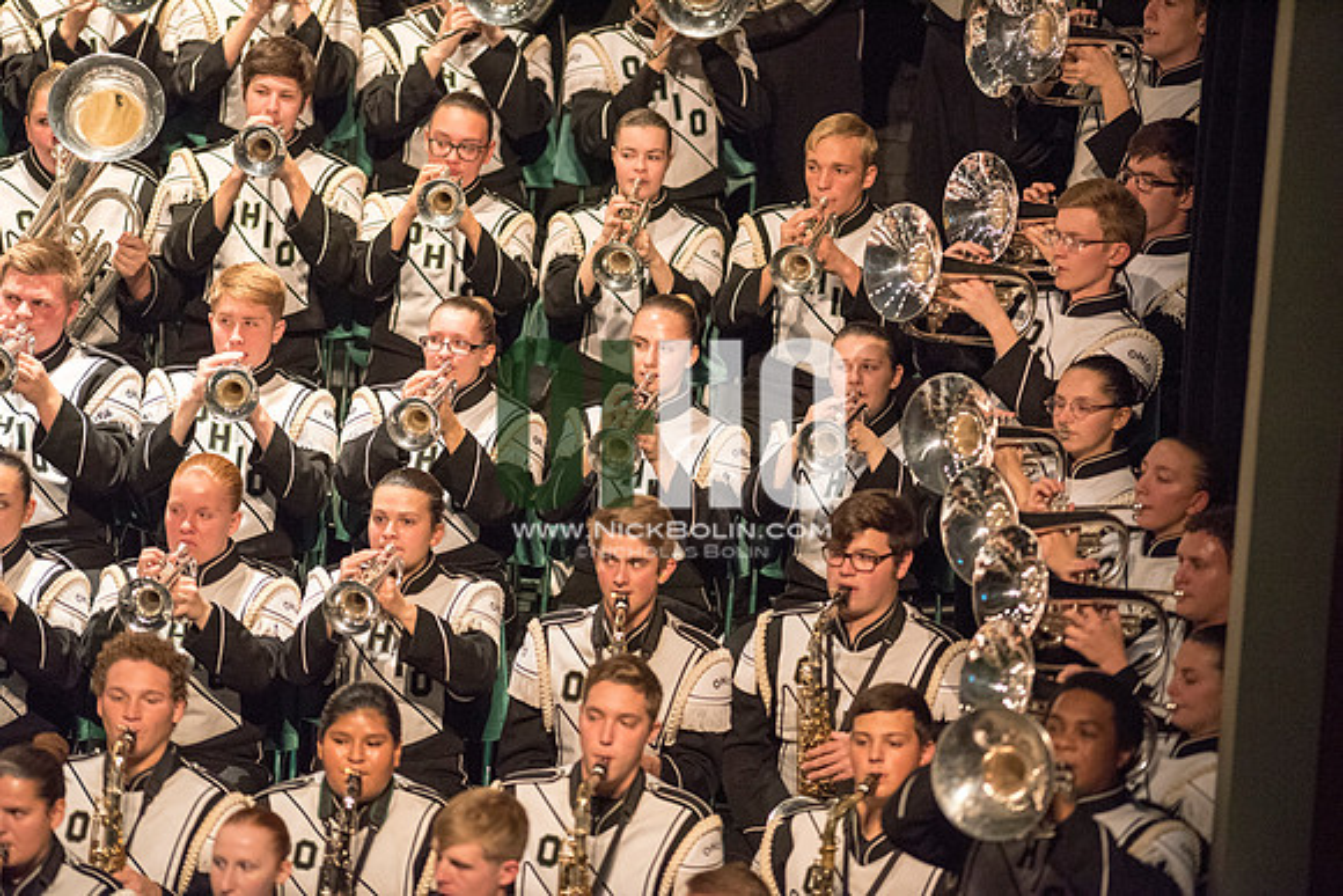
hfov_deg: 6.9
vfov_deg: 4.6
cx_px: 672
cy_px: 448
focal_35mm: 300
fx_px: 11194
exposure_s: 1/500
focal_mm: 300
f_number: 2.8
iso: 4000
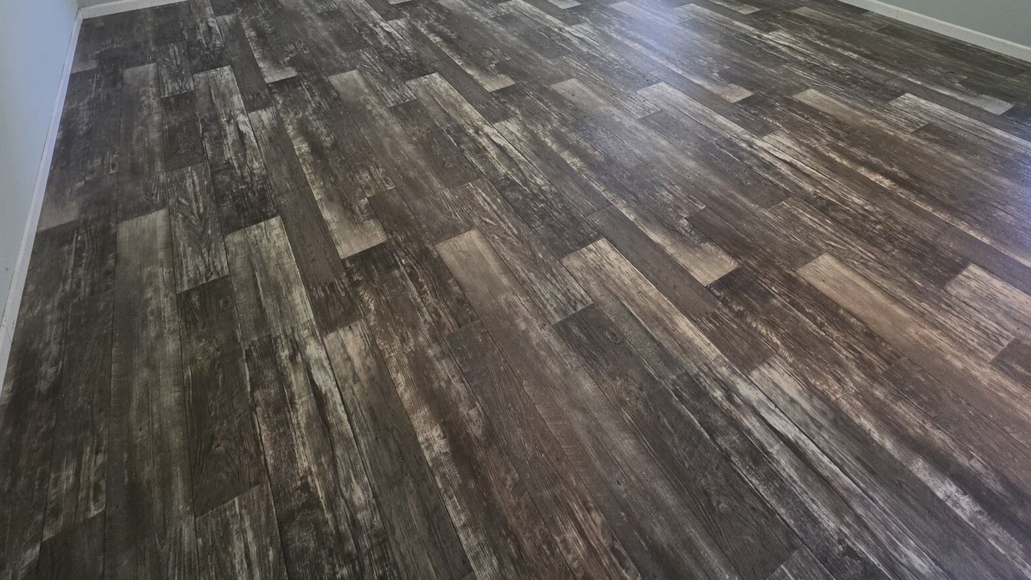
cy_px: -27
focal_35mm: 21
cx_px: 508
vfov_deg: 43.9
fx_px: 574
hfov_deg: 83.8
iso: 200
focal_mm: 2.2
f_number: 1.9
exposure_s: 1/60
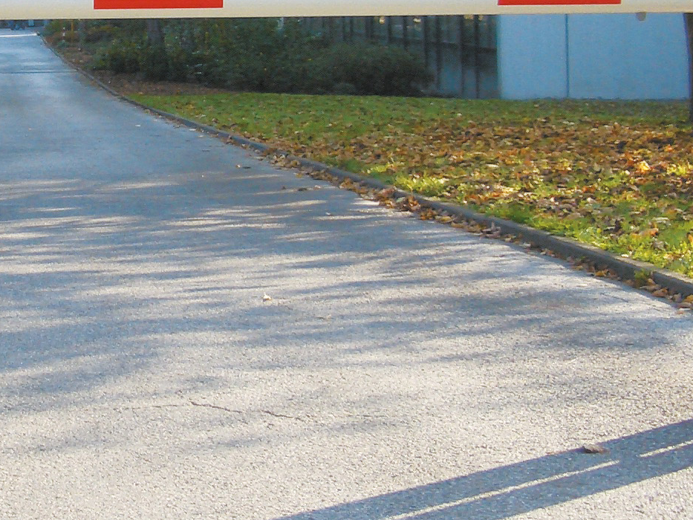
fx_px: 1922
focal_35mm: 96
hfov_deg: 19.9
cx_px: 28
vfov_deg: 15.2
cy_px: 42
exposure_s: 1/320
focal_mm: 5.8
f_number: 2.6
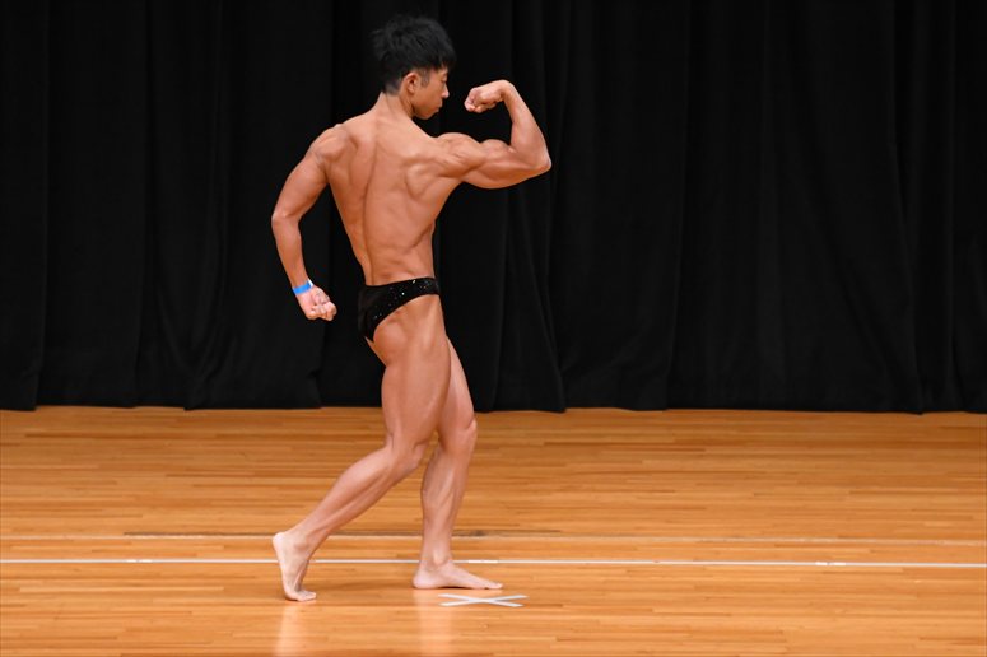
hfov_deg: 6.9
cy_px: 328
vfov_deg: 4.6
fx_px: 8221
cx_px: 494
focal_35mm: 300
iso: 3200
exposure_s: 1/400
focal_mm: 200
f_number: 5.6
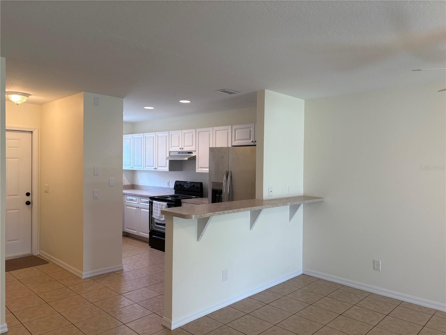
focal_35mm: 26
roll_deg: +0.0
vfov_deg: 53.1
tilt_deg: -0.8
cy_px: 168
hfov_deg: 67.3
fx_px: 335
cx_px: 223
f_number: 1.6
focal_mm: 5.96
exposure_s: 1/120
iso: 64
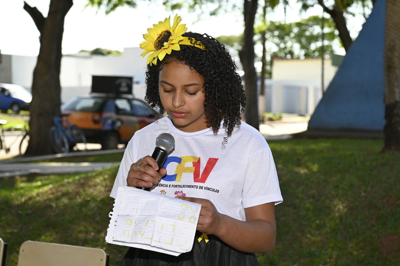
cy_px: 133
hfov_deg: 28.9
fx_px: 777
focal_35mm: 70
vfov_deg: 19.4
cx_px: 200
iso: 100
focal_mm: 70
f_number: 5.6
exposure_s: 1/160
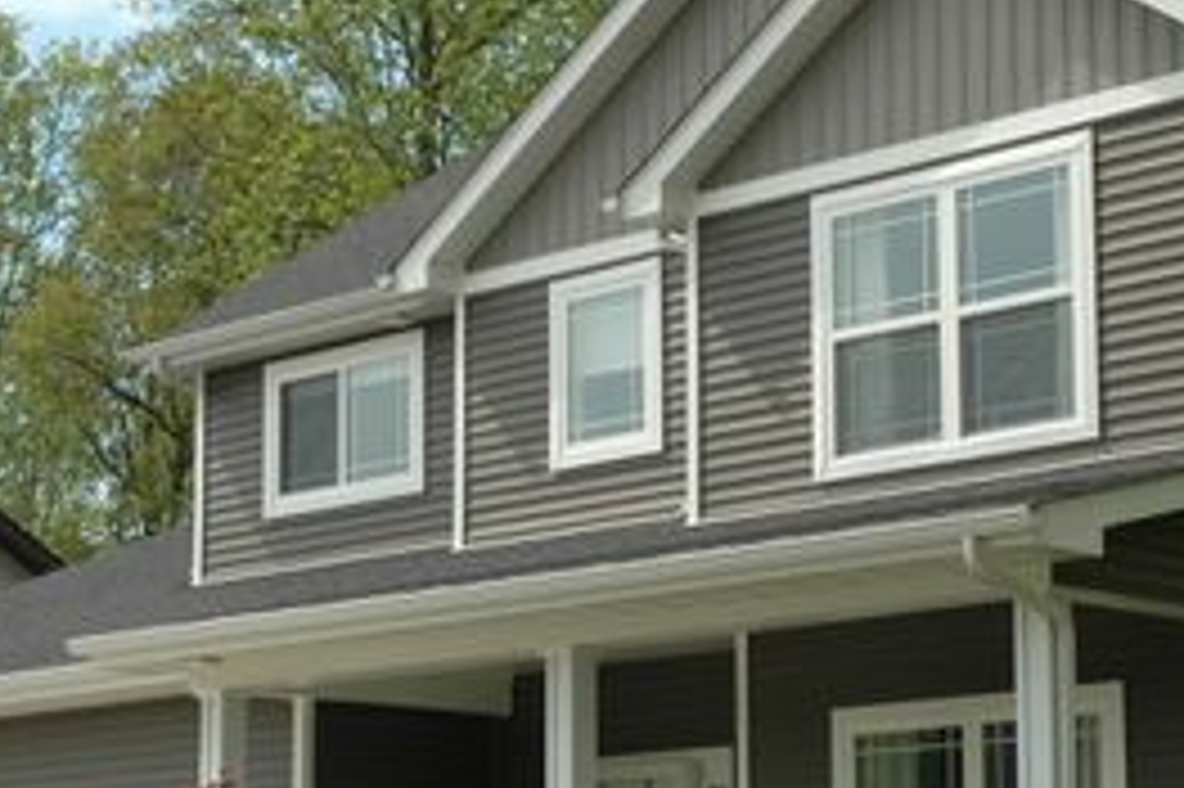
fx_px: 3188
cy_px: 567
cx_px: 702
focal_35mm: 97
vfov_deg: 14.0
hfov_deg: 21.0
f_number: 9
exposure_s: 1/320
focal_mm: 34
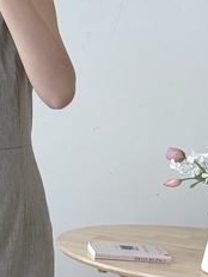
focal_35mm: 112
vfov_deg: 17.4
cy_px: 217
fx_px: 897
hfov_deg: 12.9
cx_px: -35
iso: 100
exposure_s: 1/120
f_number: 1.6
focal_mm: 5.96
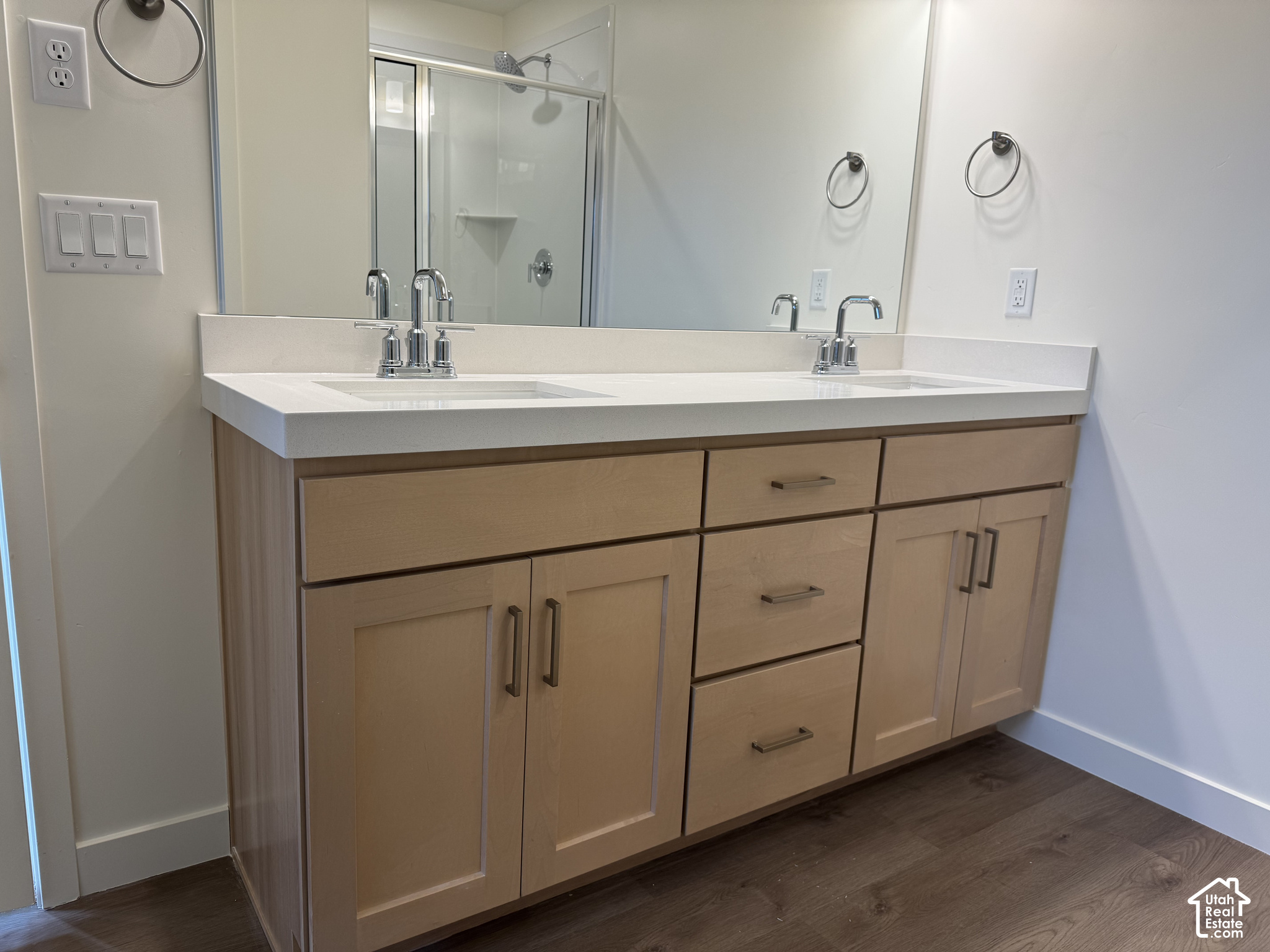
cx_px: 635
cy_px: 476
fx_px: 881
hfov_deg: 71.6
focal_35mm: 24
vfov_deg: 56.8
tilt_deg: -12.0
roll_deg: -2.4
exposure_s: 1/136
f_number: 1.78
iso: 50
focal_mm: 6.76
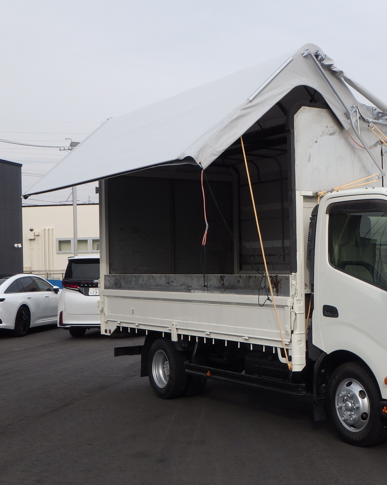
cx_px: 322
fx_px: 788
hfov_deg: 26.9
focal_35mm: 55
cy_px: 243
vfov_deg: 34.2
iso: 125
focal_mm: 7.5
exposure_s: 1/400
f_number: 5
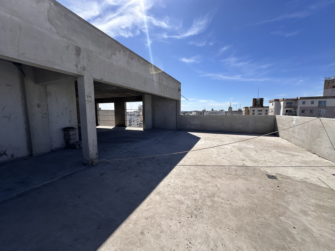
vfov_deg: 85.7
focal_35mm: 14
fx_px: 135
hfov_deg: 102.1
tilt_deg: -8.2
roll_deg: +0.5
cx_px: 168
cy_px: 126
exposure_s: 1/2618
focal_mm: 2.22
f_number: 2.2
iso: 50
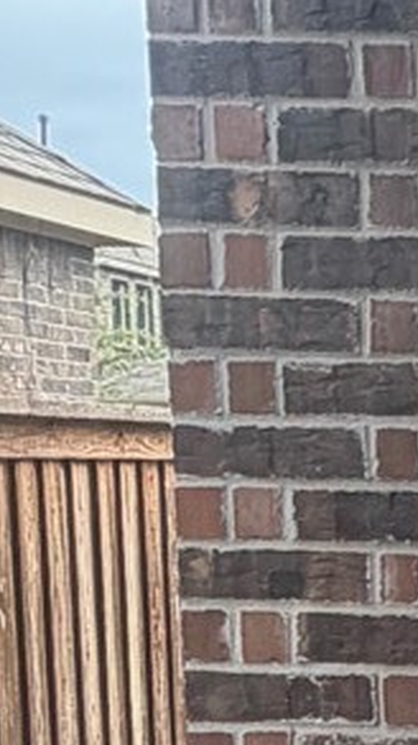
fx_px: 2111
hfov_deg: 10.1
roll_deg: +0.8
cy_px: 832
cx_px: 958
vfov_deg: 19.1
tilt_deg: -7.5
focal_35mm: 107
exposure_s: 1/502
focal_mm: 2.22
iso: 64
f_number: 2.2
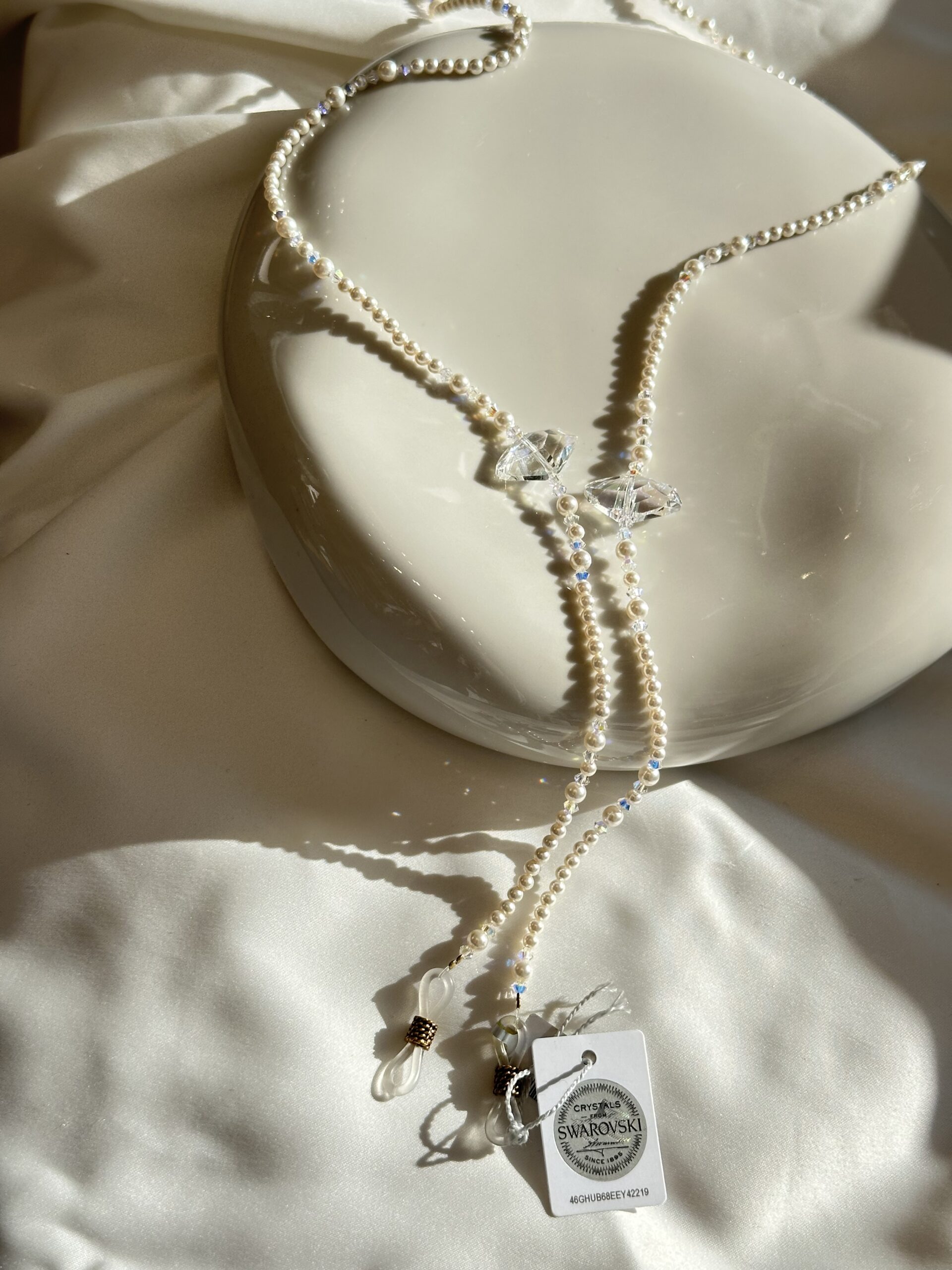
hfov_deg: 30.3
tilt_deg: -64.6
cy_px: 635
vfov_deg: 39.7
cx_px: 476
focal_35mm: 48
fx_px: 1760
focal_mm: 6.86
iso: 64
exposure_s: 1/3731
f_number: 1.78
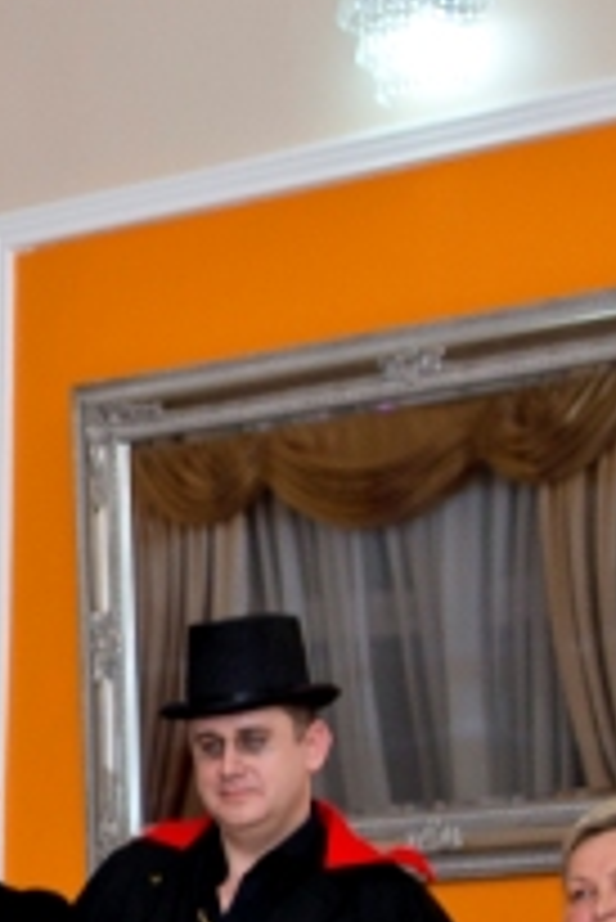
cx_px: -1174
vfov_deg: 11.4
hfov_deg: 7.1
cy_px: 1185
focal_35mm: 175
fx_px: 4484
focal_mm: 35
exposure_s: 1/320
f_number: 2.8
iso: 320
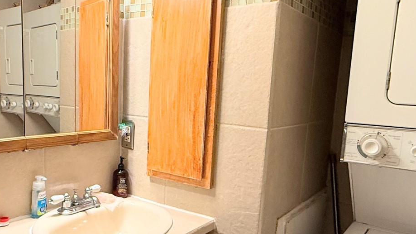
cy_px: 140
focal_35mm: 34
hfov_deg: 57.4
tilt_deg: -7.3
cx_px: 160
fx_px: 375
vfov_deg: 34.5
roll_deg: -2.1
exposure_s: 1/120
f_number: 2.2
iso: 320
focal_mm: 2.22
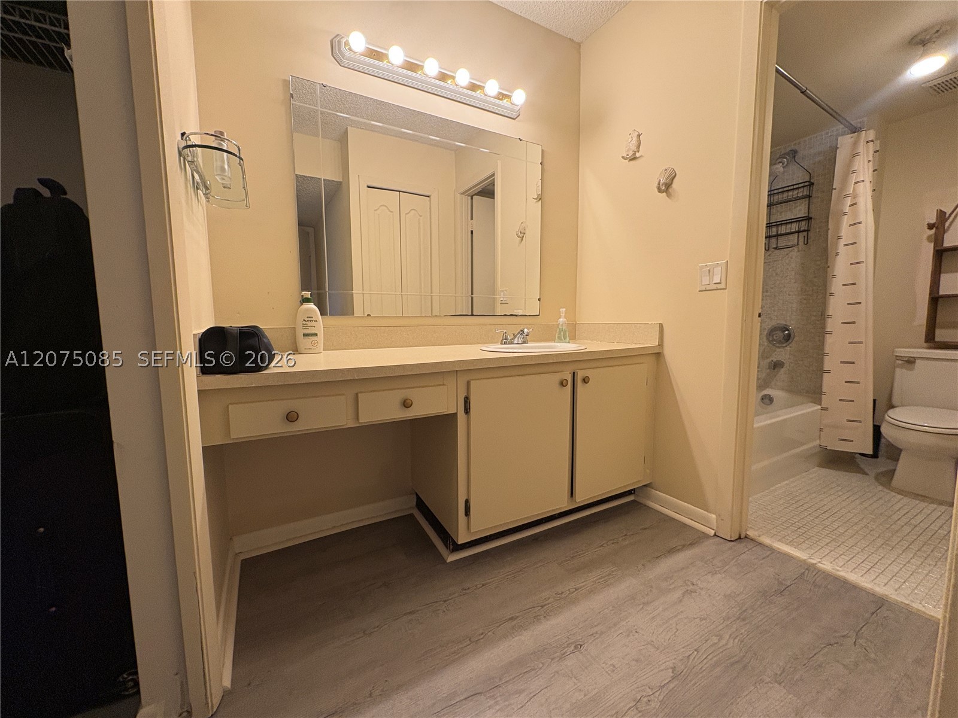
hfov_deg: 102.1
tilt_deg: -5.5
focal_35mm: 14
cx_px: 479
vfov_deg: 85.7
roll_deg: +0.2
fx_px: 387
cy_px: 359
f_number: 2.2
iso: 200
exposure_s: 1/120
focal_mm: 2.22
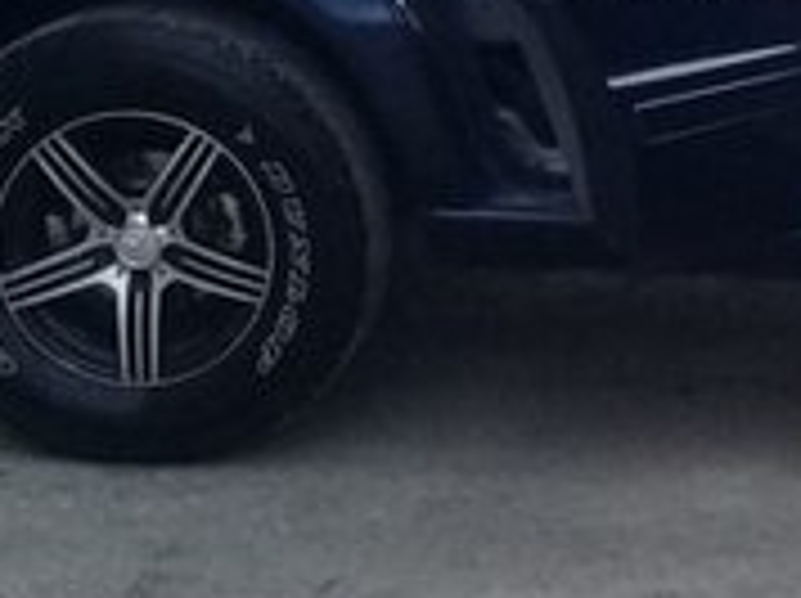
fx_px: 2657
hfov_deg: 16.7
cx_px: 832
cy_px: -70
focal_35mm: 115
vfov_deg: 12.6
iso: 200
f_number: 2.2
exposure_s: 1/20
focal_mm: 3.3
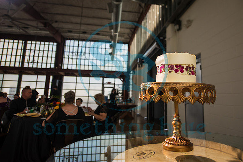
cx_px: 142
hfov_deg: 69.0
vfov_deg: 49.5
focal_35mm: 26
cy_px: 68
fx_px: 175
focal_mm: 22
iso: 200
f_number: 2.8
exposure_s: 1/1250
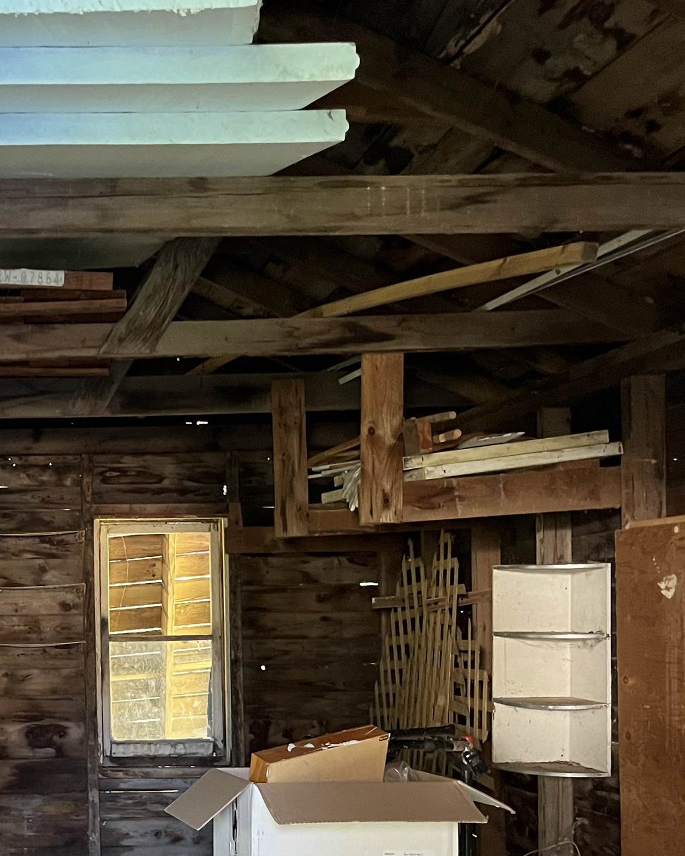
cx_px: 19
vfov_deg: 34.7
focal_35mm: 53
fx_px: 1343
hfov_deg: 27.2
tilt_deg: -0.7
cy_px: 634
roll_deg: +0.5
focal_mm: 5.1
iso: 640
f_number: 1.6
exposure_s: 1/37
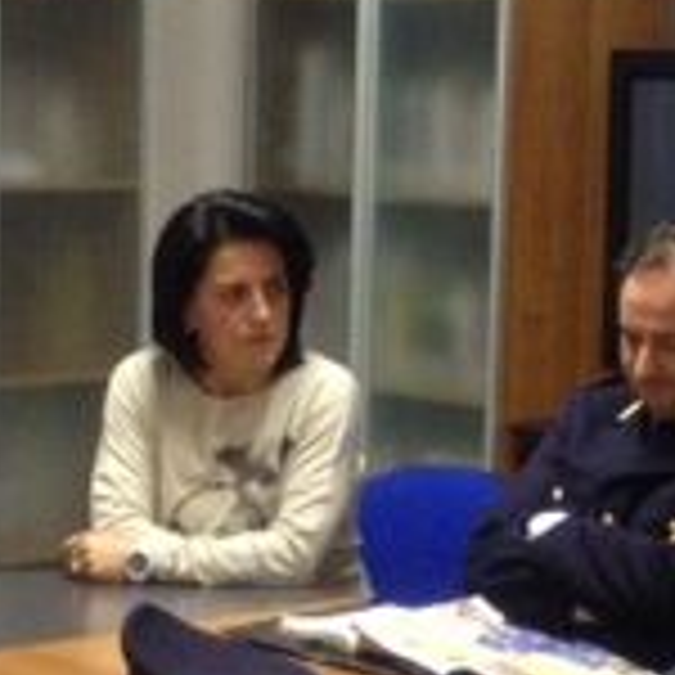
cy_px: 292
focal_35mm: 132
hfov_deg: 13.2
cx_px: 468
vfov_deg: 13.2
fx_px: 2912
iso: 400
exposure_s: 1/20
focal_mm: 4.28
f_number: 2.4
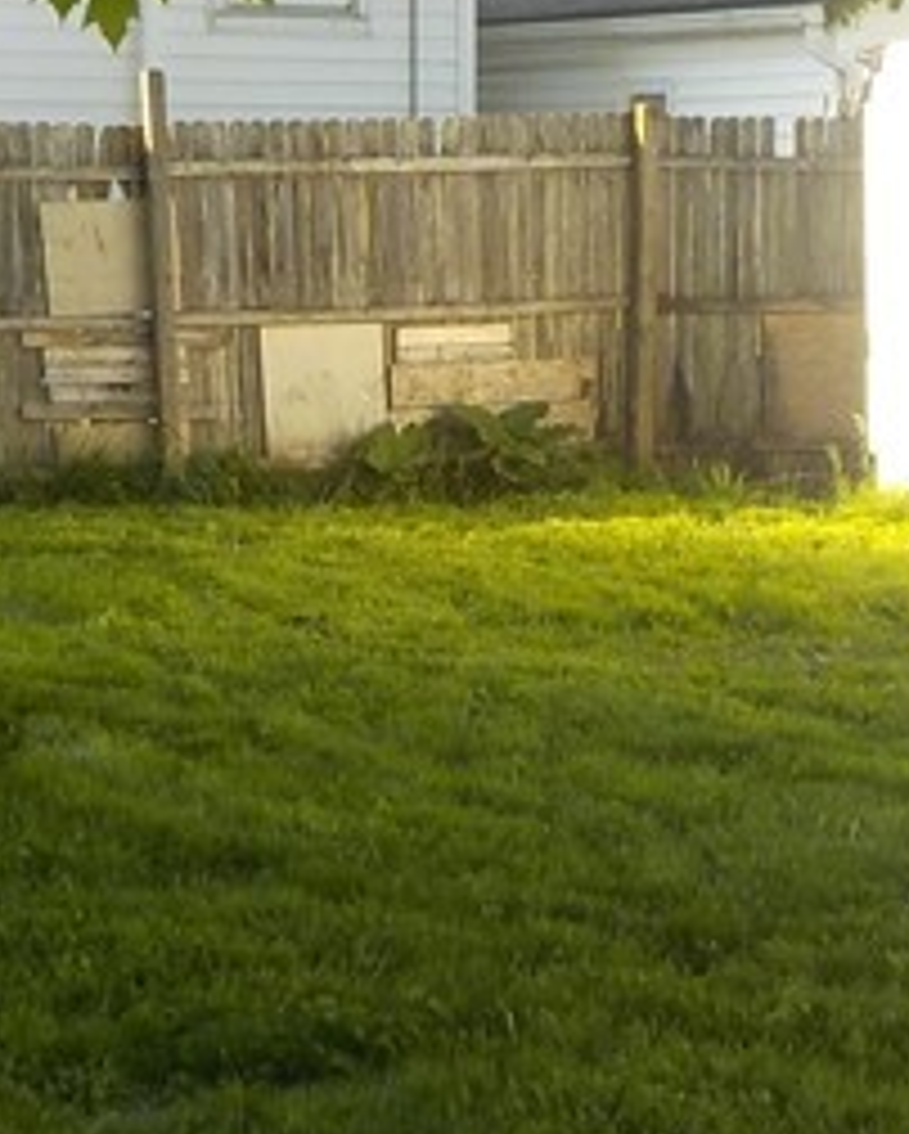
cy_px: 472
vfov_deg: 16.1
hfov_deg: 13.0
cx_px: 612
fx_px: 3997
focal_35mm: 119
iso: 125
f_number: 3.3
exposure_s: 1/200
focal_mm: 4.1
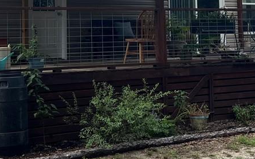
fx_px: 688
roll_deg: +1.8
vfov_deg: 13.0
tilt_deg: +2.5
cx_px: 108
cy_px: 0
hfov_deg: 21.0
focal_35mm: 99
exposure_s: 1/2994
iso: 50
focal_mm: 5.7
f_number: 1.5
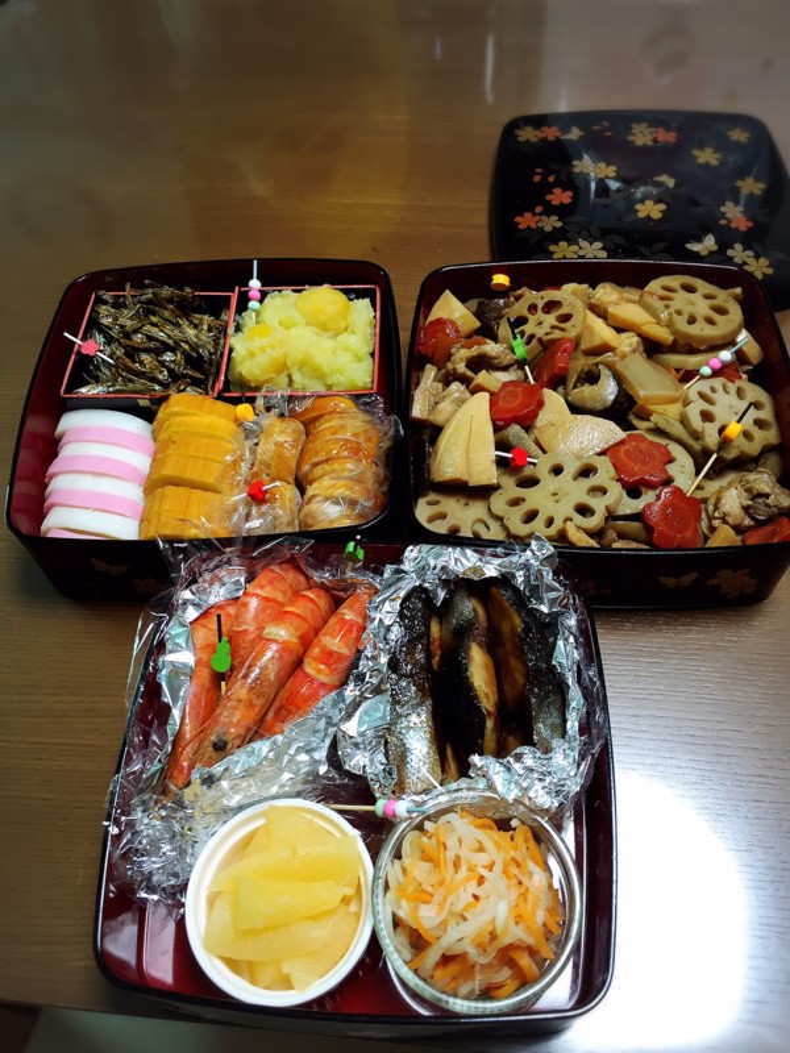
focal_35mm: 29
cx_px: 395
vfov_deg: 61.7
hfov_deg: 48.2
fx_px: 882
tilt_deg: -57.6
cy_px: 526
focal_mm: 4.15
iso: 40
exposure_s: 1/20
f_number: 2.2
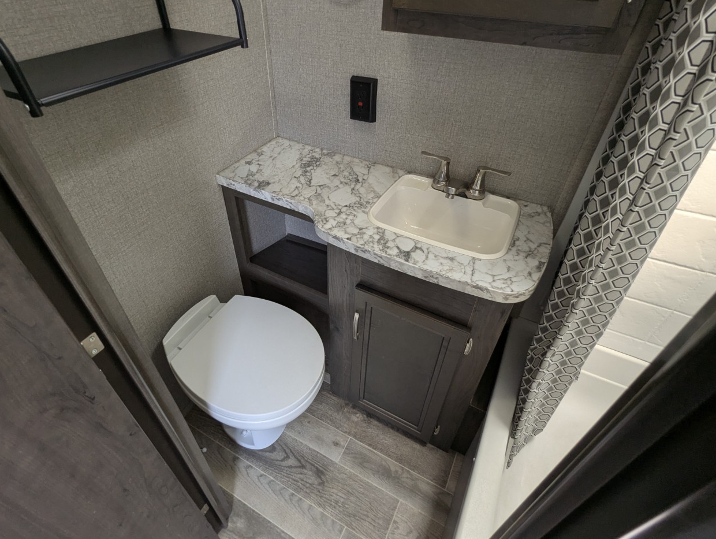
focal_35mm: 18
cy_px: 252
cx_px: 335
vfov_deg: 71.6
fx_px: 373
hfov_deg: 87.6
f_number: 2.2
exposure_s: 1/100
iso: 92
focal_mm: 2.35
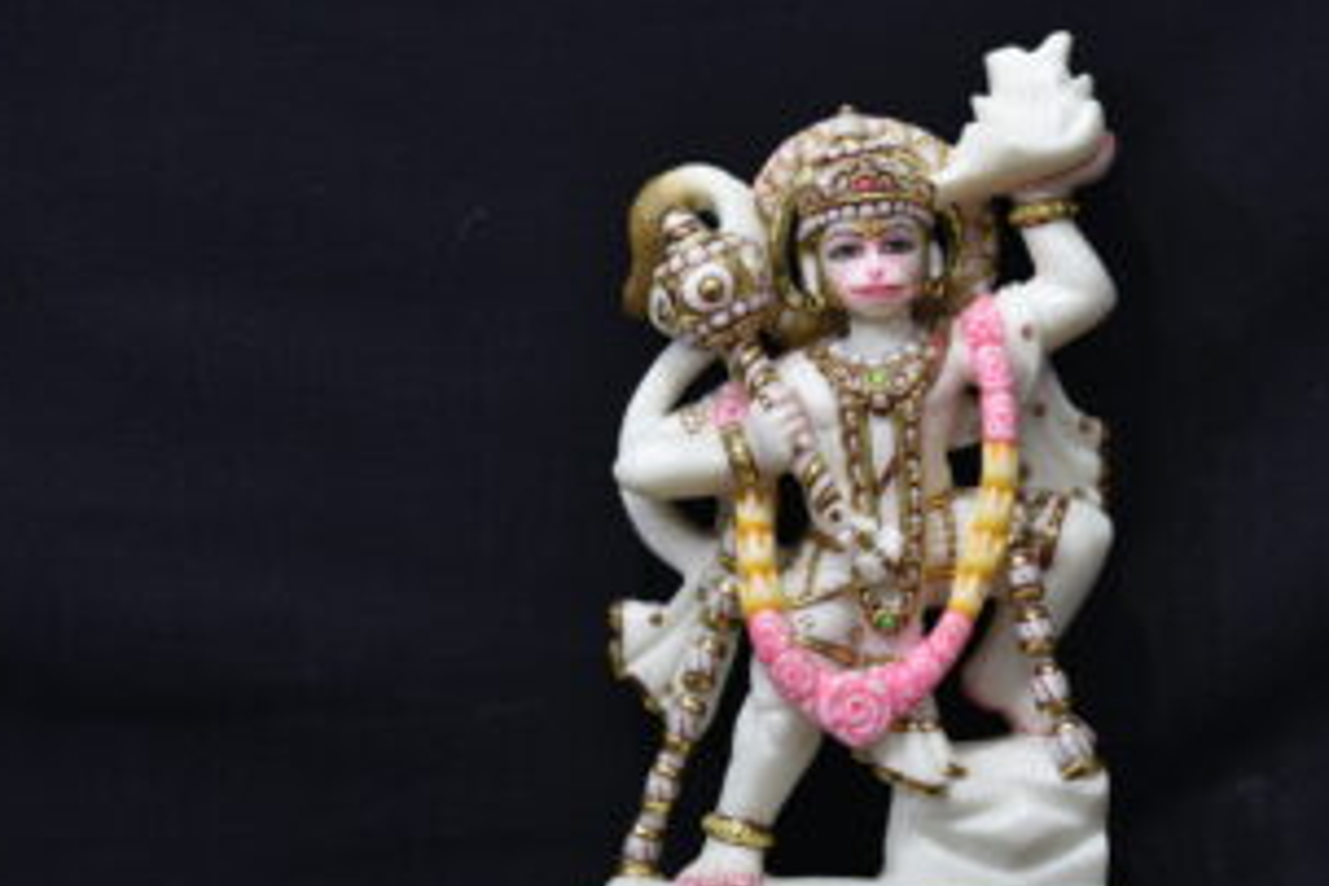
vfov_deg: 8.6
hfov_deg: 12.9
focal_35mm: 159
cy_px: 414
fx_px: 5869
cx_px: 882
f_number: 4
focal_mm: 112
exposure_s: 1/500
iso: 1000
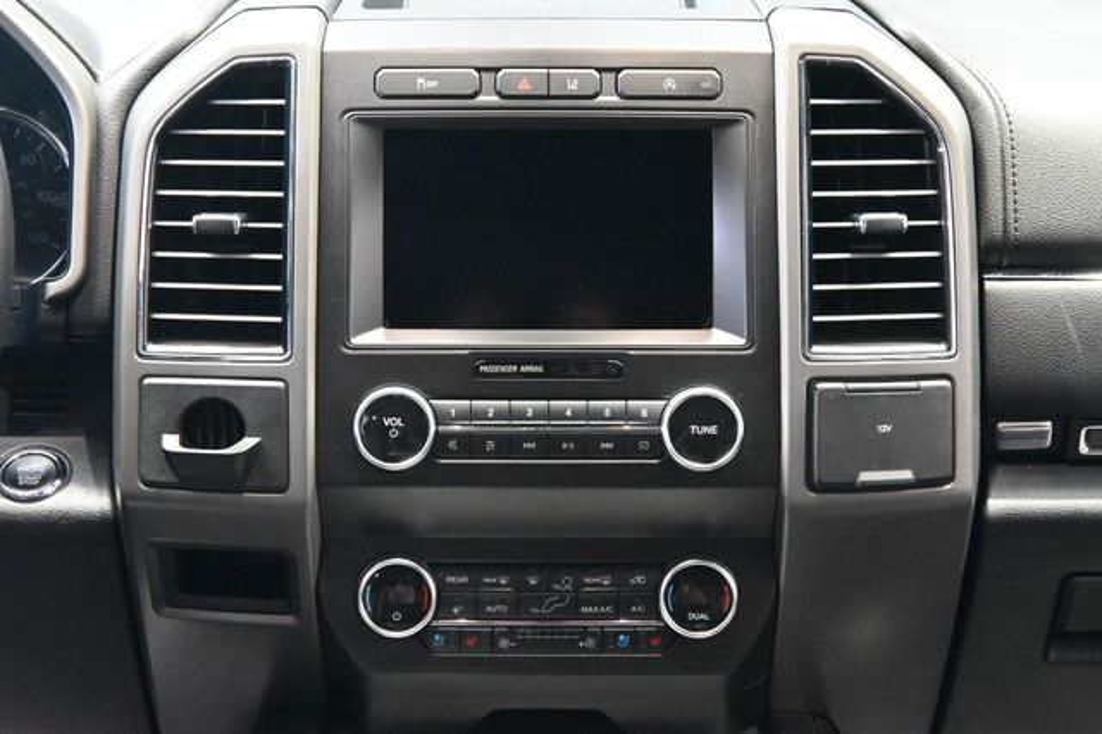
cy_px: 367
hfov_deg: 28.1
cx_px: 551
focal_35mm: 72
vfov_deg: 18.9
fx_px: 2203
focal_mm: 48
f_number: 6
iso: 12800
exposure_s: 1/13
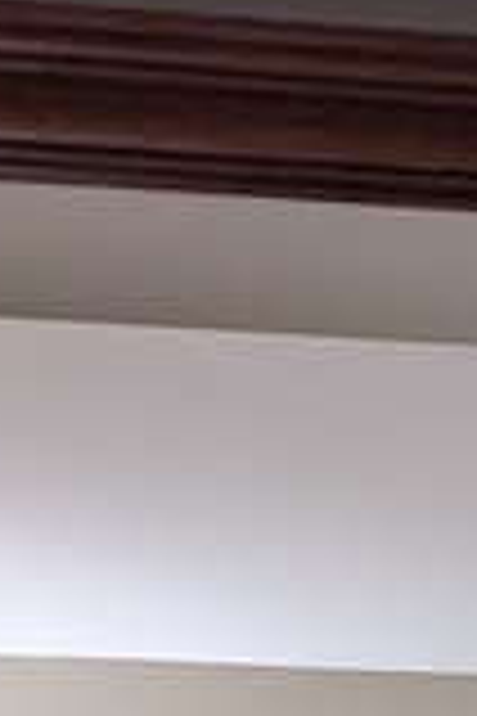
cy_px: 2112
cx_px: 1541
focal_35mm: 170
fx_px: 3378
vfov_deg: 9.6
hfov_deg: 7.0
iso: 318
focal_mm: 6.81
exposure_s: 1/40
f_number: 1.85
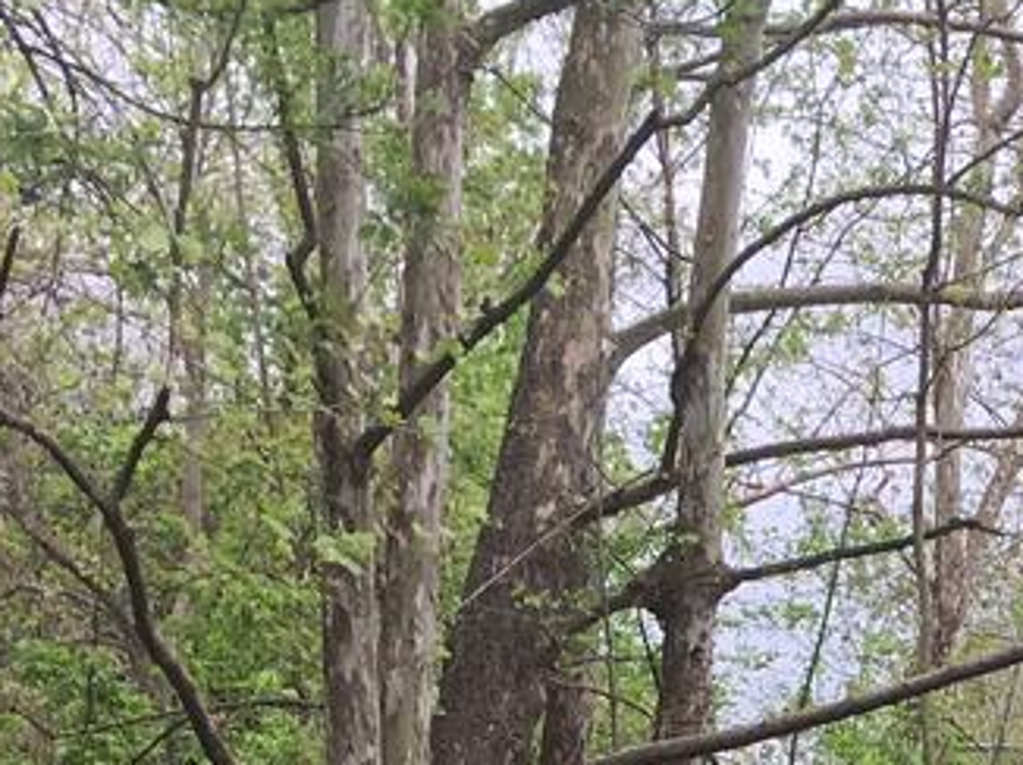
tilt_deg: -4.3
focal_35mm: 119
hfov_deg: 15.6
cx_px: 1403
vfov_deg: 11.5
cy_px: 1383
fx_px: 3514
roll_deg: -0.3
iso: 25
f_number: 2.2
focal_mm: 4.15
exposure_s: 1/270
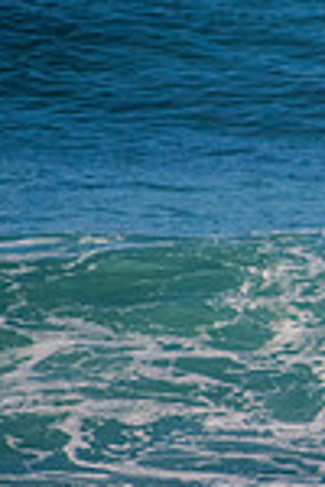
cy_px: 381
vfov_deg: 1.1
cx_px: 868
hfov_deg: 0.7
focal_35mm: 1938
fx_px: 26242
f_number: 5.6
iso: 900
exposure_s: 1/2000
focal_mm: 500
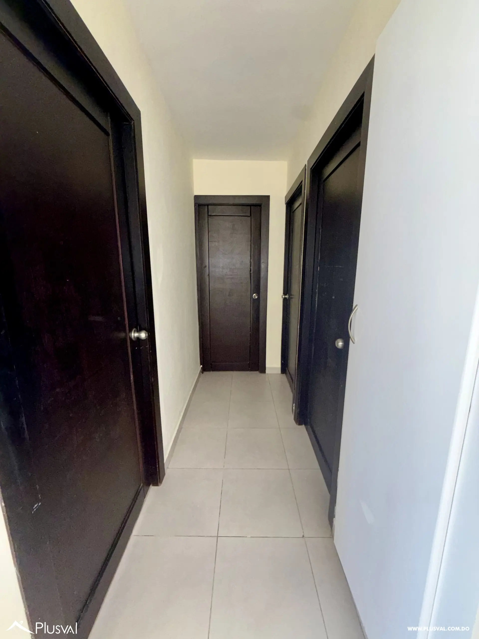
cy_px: 320
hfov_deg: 85.7
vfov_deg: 102.1
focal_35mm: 14
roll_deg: +0.1
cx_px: 240
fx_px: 258
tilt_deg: -11.4
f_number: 2.2
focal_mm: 2.22
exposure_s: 1/62
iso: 200
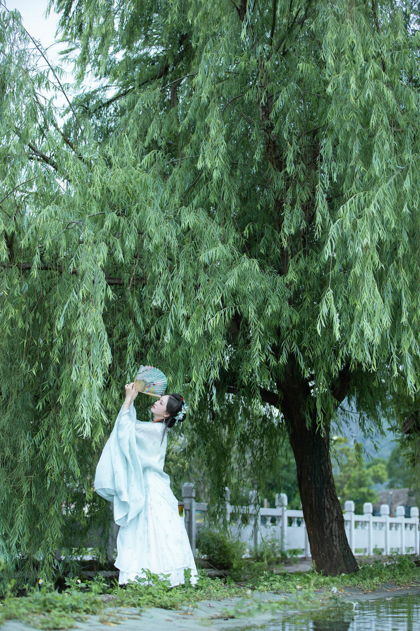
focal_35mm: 80
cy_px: 316
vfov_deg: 25.4
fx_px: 1400
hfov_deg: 17.1
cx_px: 210
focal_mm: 80
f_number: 2.8
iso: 100
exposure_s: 1/640
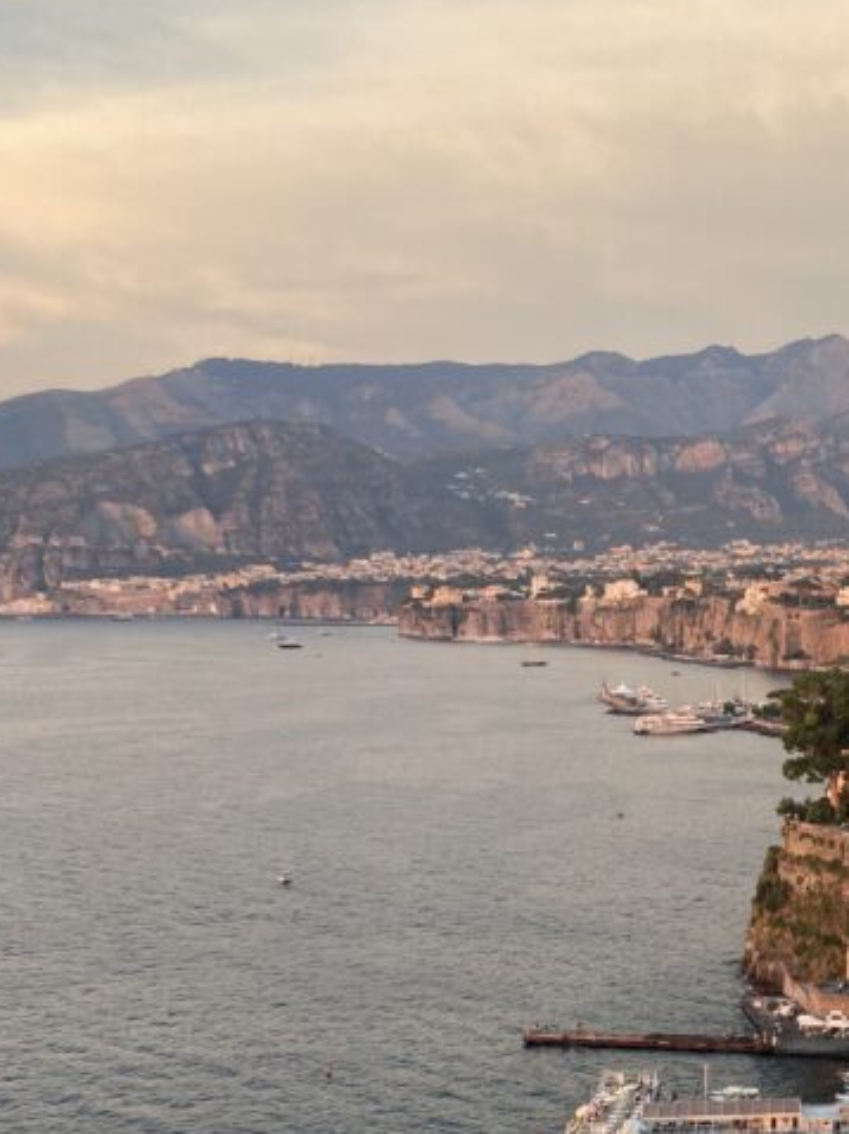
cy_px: 966
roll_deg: -0.2
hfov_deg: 23.4
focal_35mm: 60
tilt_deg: -10.5
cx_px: 840
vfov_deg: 31.1
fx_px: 1964
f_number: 1.8
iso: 25
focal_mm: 3.99
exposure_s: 1/121
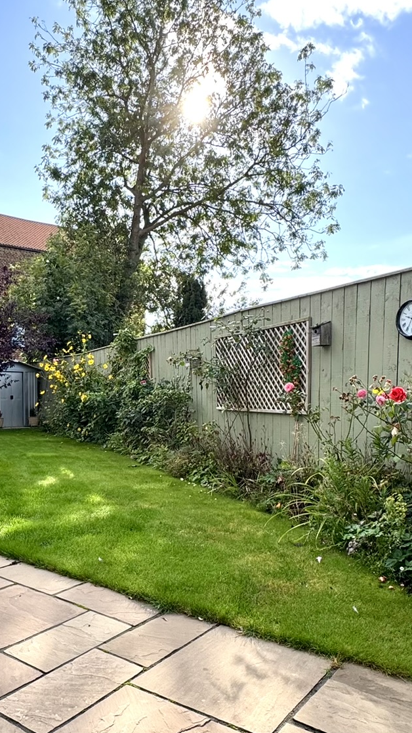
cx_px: 119
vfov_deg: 67.1
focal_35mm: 28
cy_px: 448
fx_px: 544
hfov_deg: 40.7
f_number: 2.2
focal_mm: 2.22
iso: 40
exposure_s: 1/409
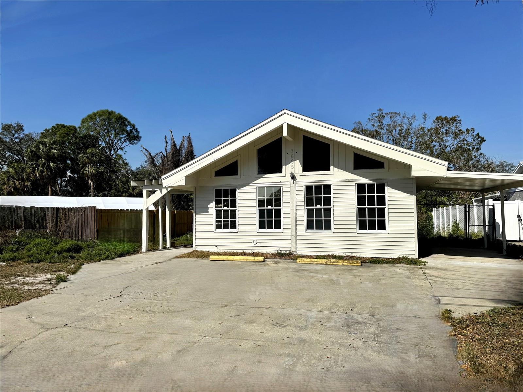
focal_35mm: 24
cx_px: 262
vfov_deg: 56.8
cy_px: 196
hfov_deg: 71.6
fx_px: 363
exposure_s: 1/12346
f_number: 1.78
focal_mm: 6.76
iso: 80
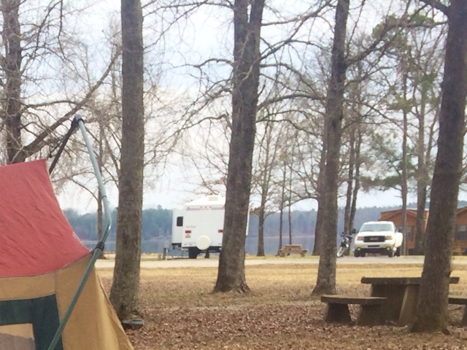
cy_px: 558
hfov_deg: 19.1
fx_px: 1295
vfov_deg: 14.2
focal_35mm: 96
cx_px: -119
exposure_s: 1/432
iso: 32
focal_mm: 4.12
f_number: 2.2
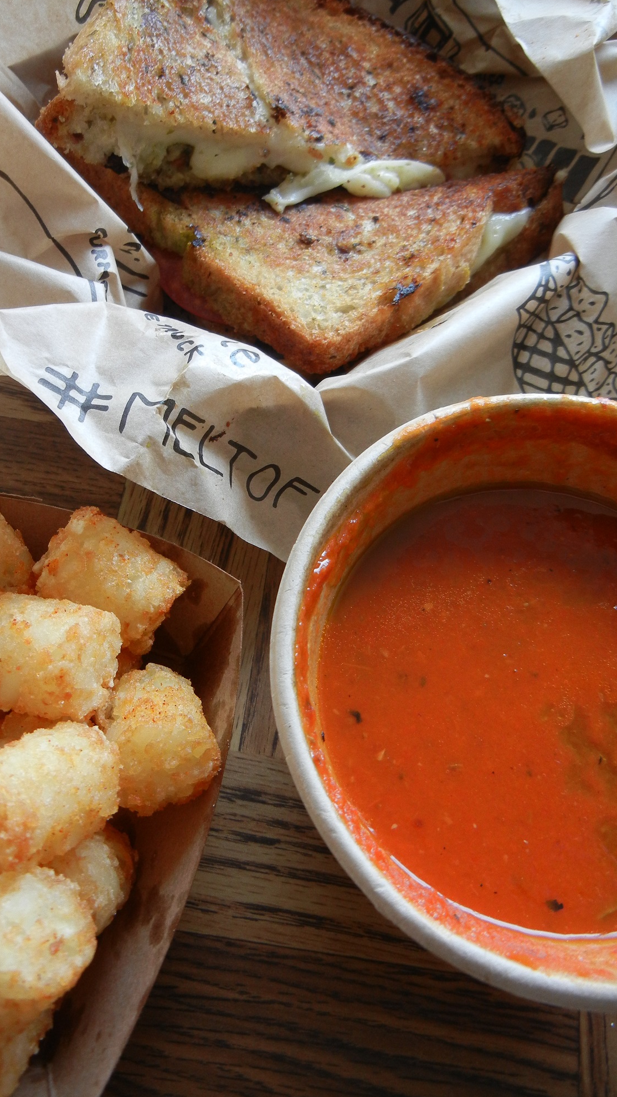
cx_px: 280
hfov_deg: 35.6
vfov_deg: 59.5
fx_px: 960
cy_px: 546
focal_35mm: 33
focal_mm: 5.4
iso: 160
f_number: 3.5
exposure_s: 1/31
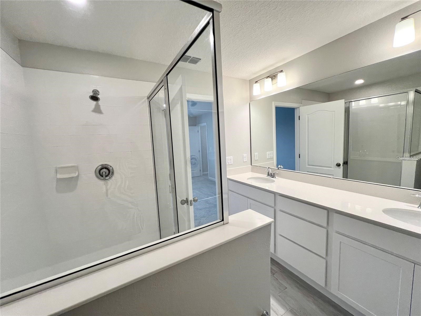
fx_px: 158
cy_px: 158
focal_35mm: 13
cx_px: 210
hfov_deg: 106.2
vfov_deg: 89.9
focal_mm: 1.57
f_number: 1.8
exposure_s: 1/120
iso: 100
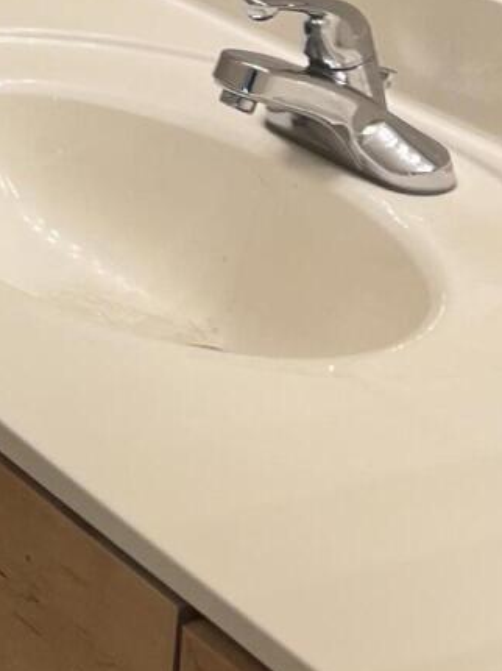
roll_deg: -1.7
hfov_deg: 11.1
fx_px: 2342
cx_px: -491
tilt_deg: -10.5
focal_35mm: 121
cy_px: -296
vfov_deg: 15.2
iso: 100
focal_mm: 5.7
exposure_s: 1/120
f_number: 1.5
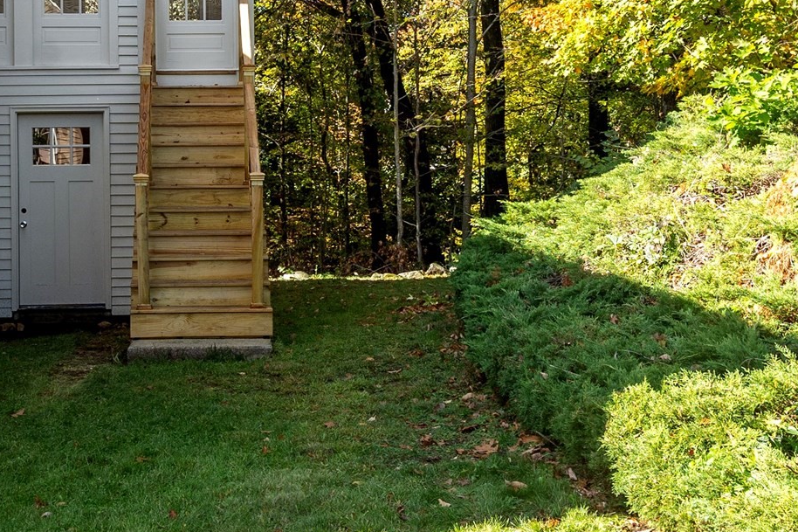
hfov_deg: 35.4
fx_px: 1241
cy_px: 145
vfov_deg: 24.0
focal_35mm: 56
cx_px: 283
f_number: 8
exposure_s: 1/125
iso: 250
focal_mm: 17
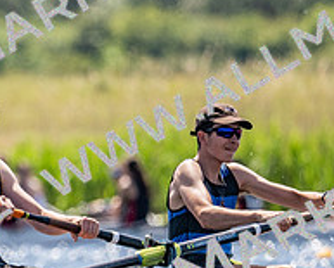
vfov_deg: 0.9
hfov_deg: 1.1
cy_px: 225
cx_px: -87
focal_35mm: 1690
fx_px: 16731
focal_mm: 400
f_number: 4.5
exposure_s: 1/2500
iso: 220
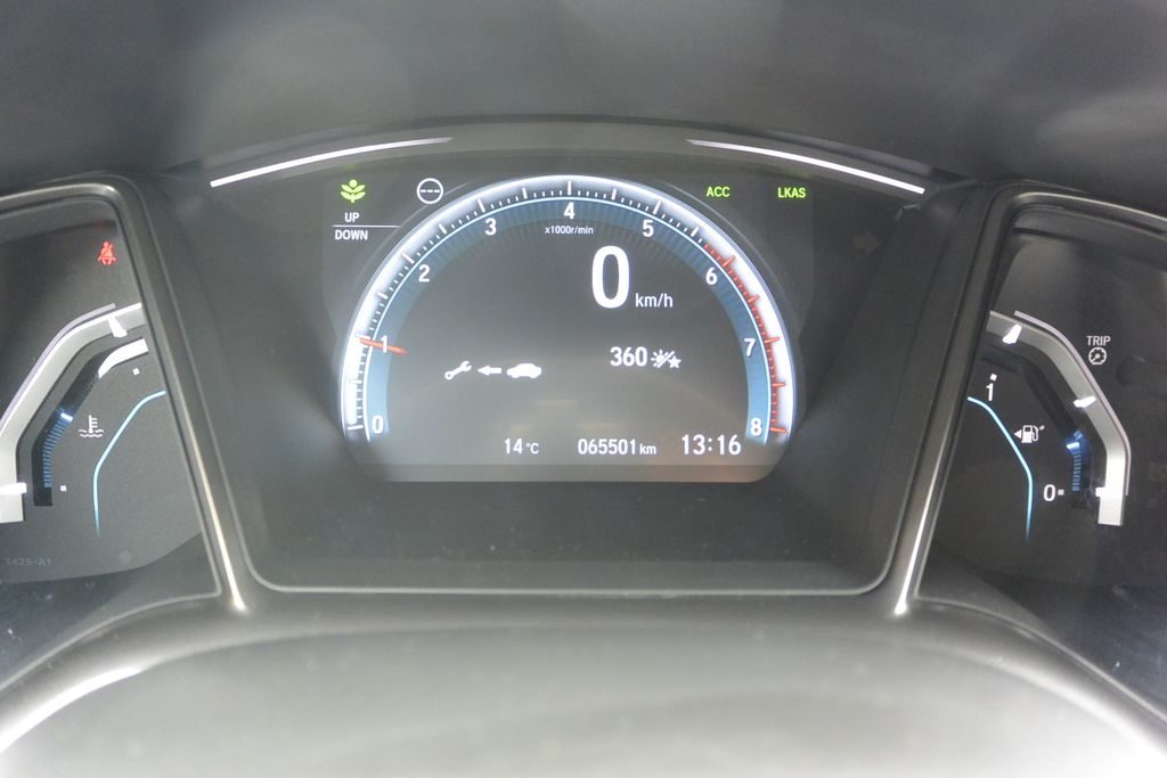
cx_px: 584
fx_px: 940
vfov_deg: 45.0
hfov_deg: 63.7
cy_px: 389
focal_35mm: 29
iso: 800
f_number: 3.5
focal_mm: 11
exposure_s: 1/50
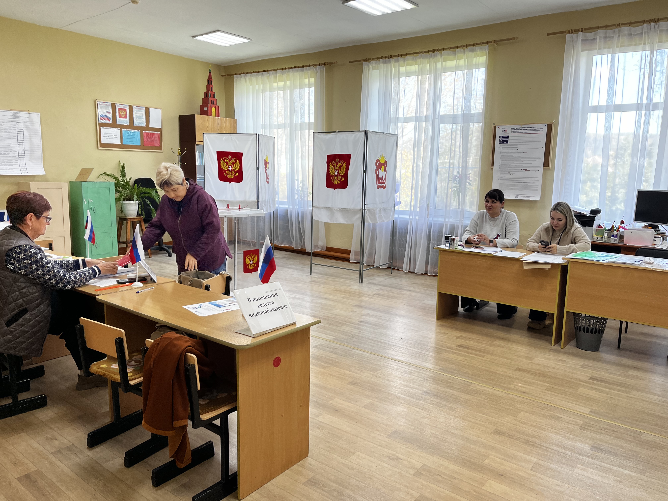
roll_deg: -1.3
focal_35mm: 26
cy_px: 250
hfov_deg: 67.3
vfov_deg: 53.1
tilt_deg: -9.4
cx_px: 334
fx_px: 502
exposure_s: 1/121
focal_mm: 5.1
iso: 80
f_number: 1.6
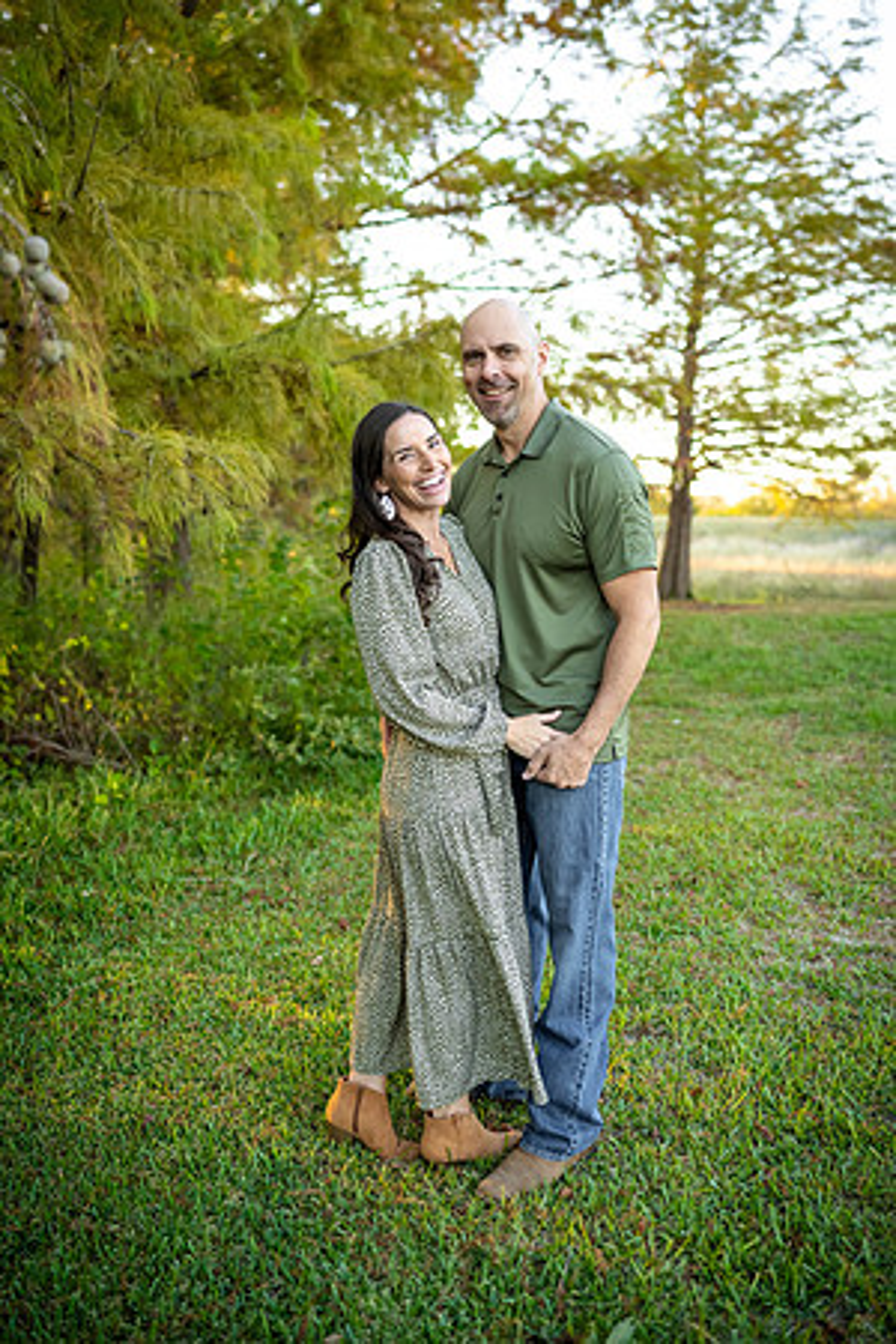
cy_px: 672
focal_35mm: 35
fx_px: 1307
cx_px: 448
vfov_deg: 54.4
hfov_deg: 37.9
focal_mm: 35
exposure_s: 1/640
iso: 640
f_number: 2.2
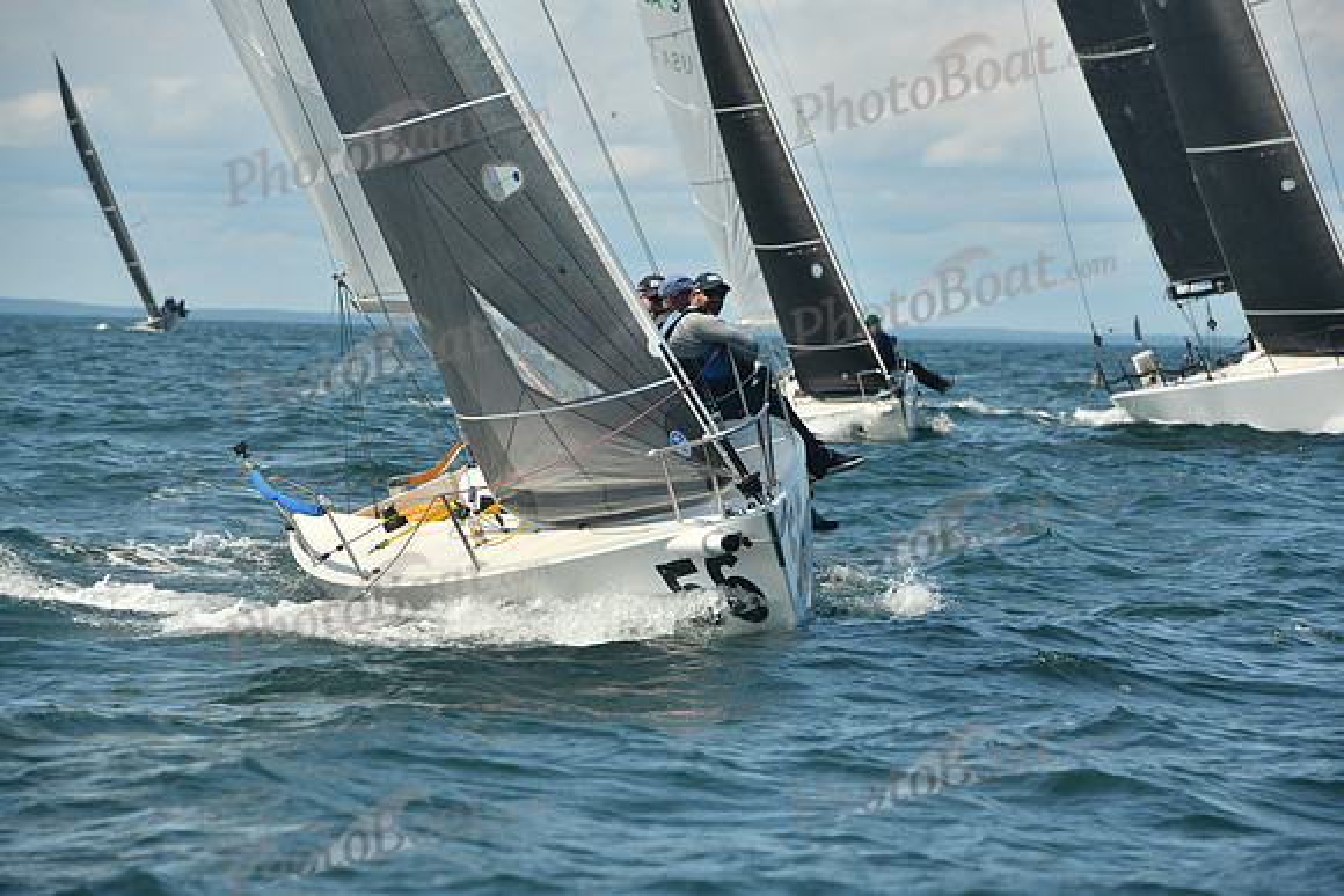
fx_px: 7468
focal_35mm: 200
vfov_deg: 6.9
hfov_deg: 10.3
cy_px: 448
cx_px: 672
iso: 320
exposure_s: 1/640
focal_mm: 200
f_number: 8
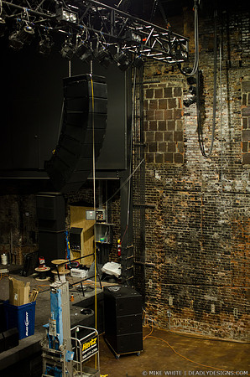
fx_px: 471
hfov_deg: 29.7
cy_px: 188
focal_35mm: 45
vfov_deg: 43.7
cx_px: 125
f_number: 2.2
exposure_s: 1/160
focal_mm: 30
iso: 1000
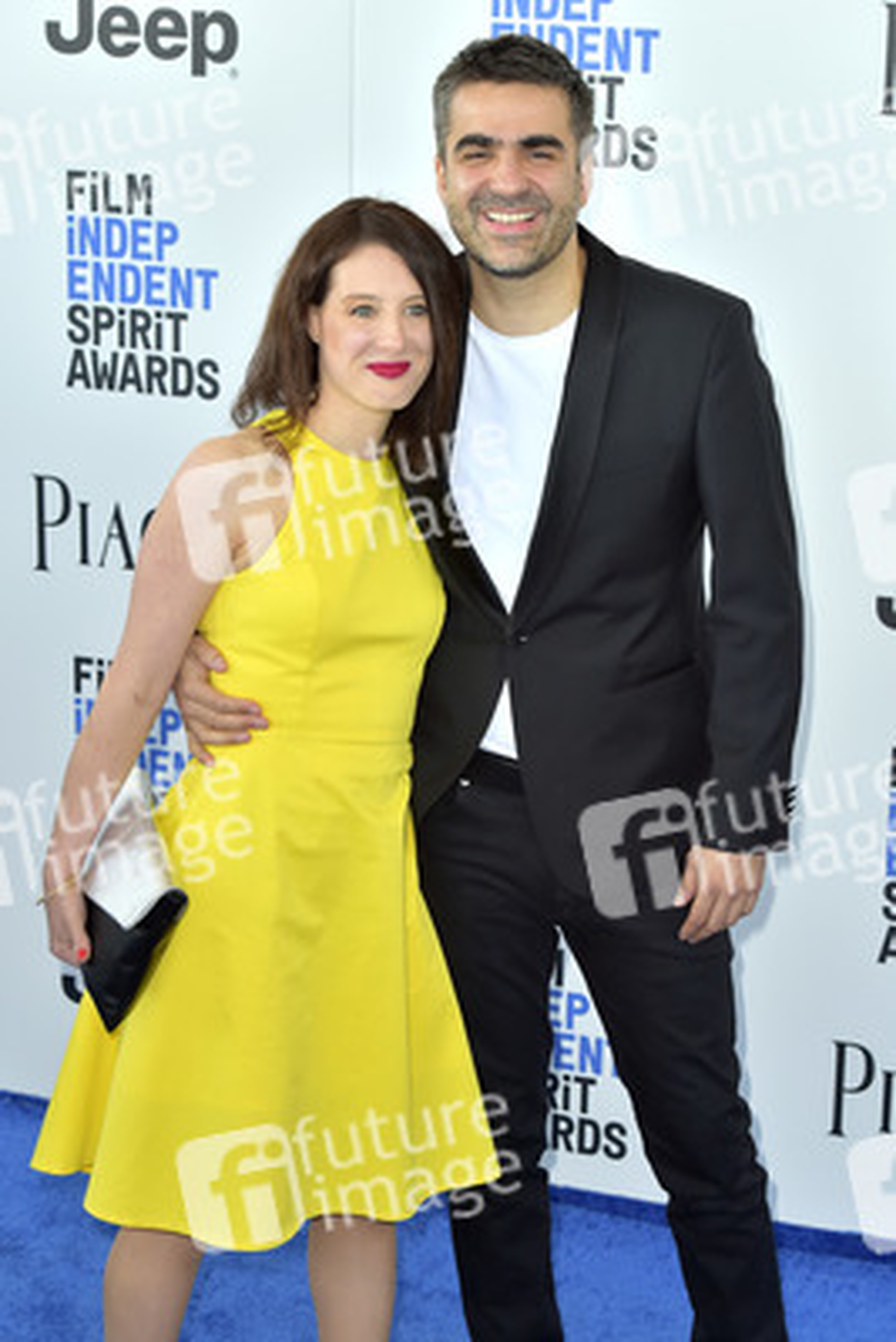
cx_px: 448
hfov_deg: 19.5
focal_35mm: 70
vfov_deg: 28.8
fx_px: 2611
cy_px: 671
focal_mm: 70
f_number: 6.3
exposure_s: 1/320
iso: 500
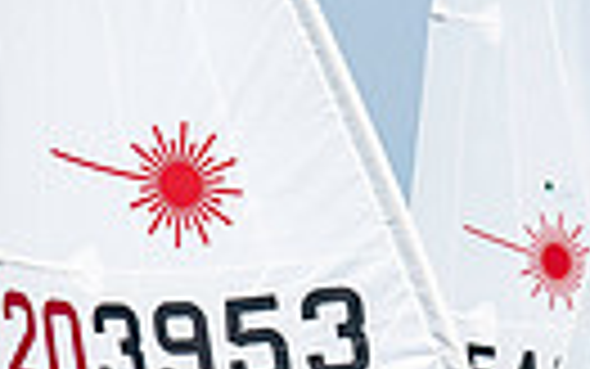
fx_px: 32768
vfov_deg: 0.6
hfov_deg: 1.0
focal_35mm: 2037
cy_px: 452
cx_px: 437
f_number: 5
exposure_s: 1/2000
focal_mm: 300
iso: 200
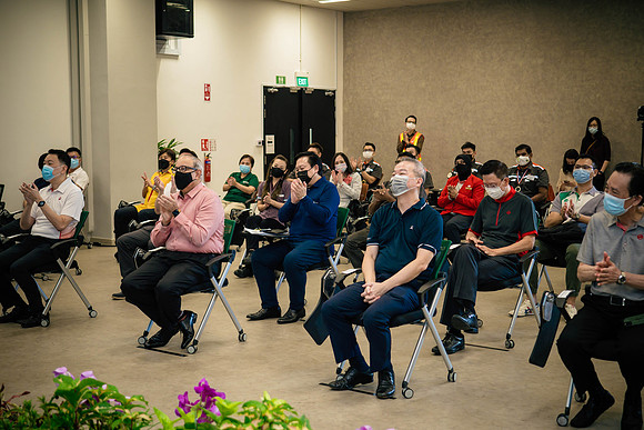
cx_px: 322
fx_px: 949
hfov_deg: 37.5
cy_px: 215
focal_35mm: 53
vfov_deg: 25.5
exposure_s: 1/125
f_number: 2
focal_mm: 25
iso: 320
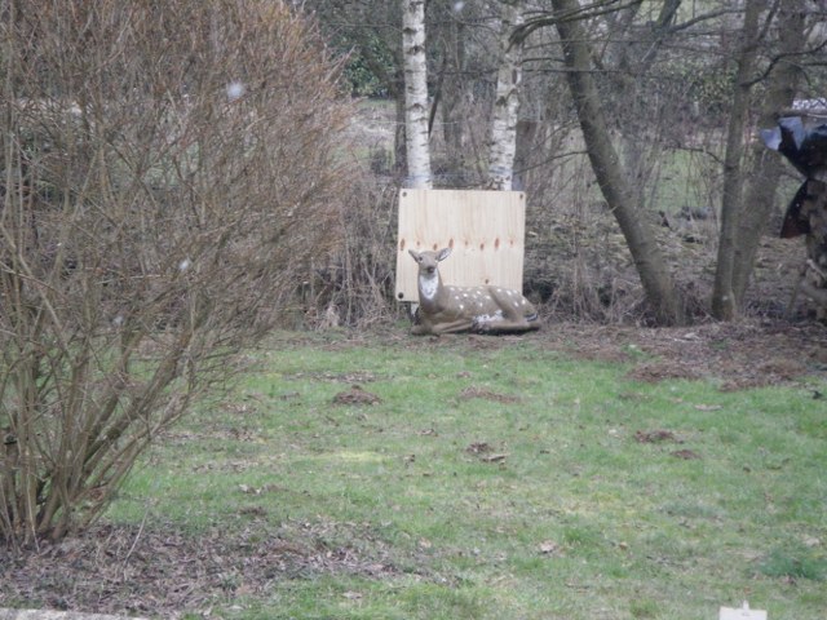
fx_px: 3345
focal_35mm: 140
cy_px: 310
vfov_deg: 10.6
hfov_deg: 14.1
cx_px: 414
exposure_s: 1/250
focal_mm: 25
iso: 500
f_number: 5.5
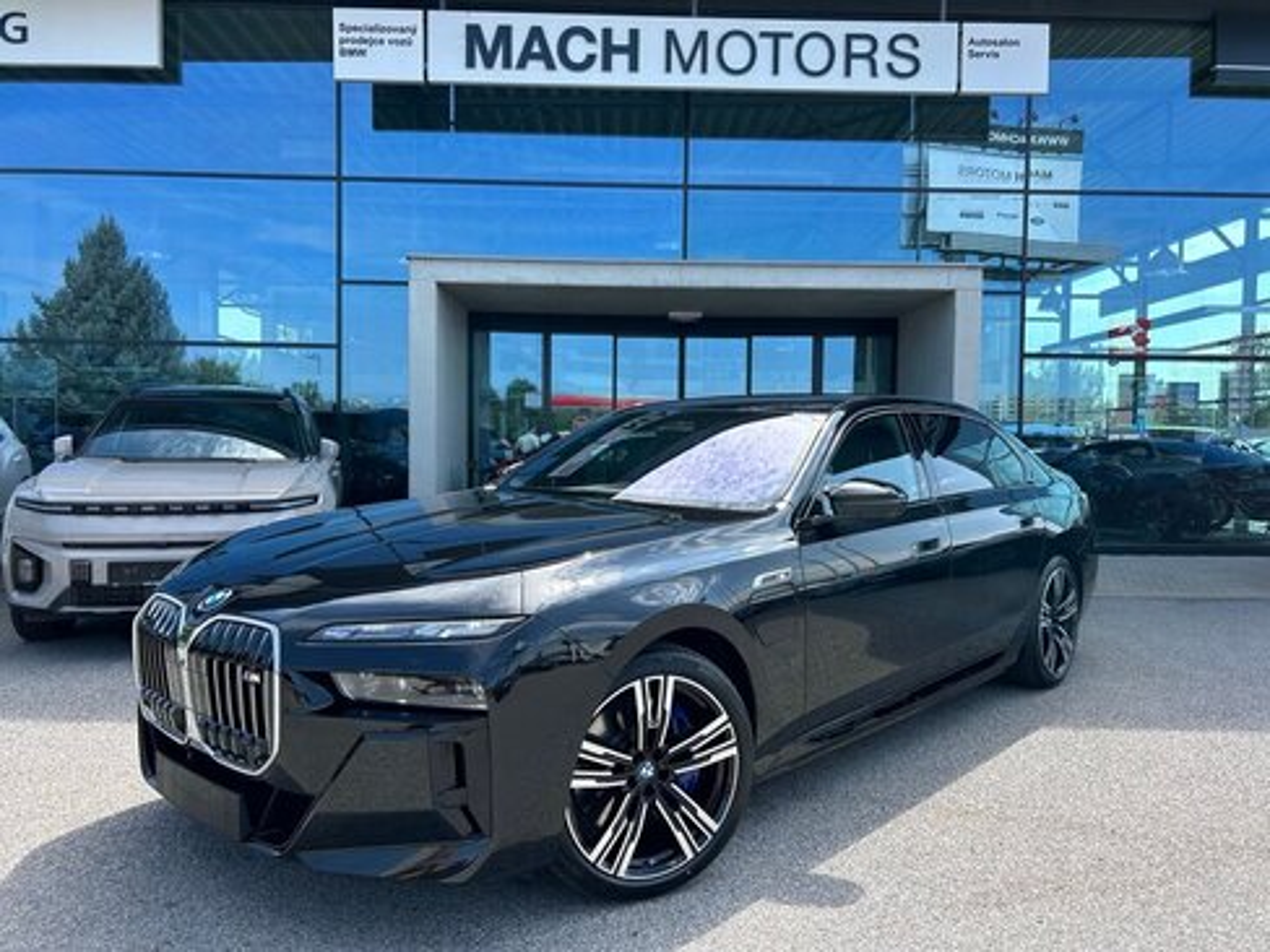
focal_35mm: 26
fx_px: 954
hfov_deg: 67.3
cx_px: 635
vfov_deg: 53.1
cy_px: 476
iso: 50
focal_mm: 5.7
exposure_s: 1/1147
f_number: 1.5
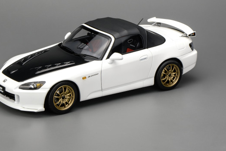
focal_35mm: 128
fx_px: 803
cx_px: 97
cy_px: 61
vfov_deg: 10.7
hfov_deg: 16.0
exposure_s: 1/6
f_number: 22
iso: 100
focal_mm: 105
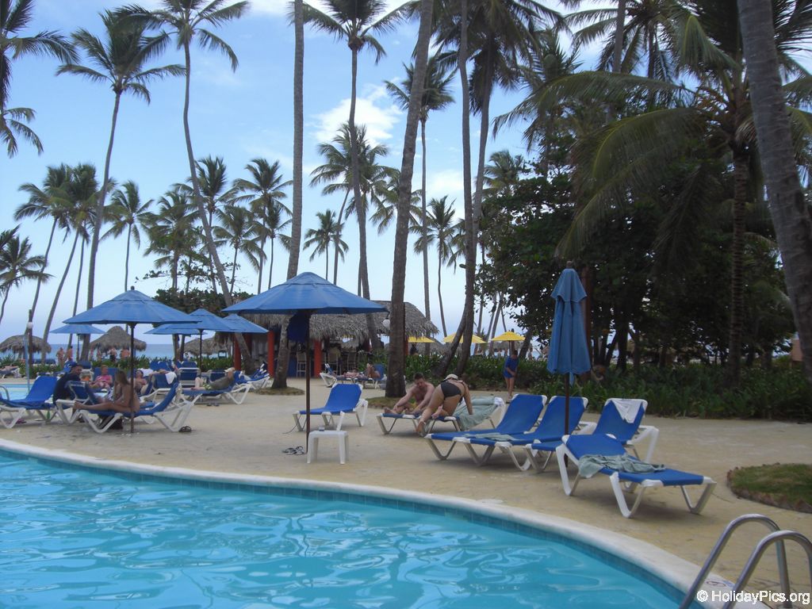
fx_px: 891
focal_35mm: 38
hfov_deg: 49.0
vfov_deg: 37.7
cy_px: 304
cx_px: 406
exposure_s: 1/500
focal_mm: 6.2
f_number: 2.7
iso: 64
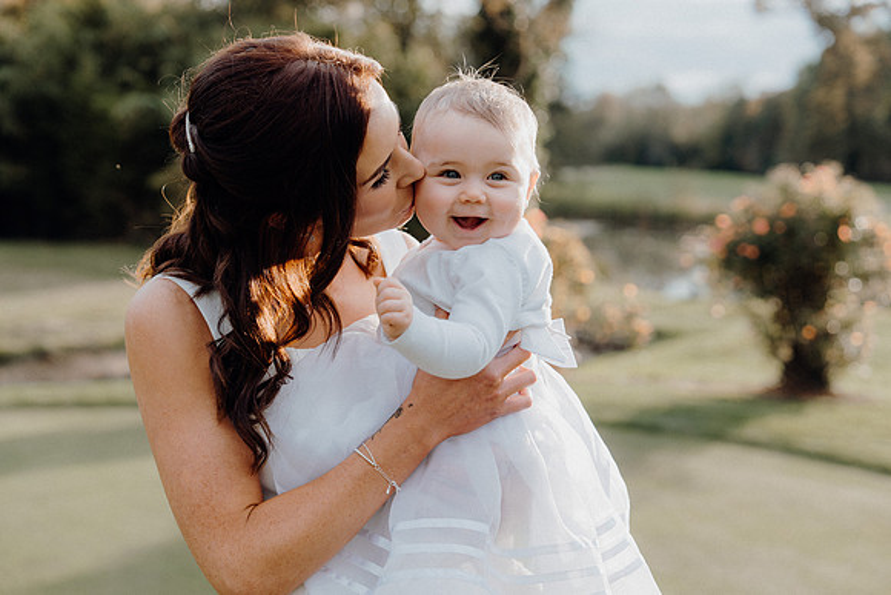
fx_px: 1510
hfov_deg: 32.9
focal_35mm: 61
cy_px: 298
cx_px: 446
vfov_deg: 22.3
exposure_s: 1/250
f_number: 3.5
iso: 125
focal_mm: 61
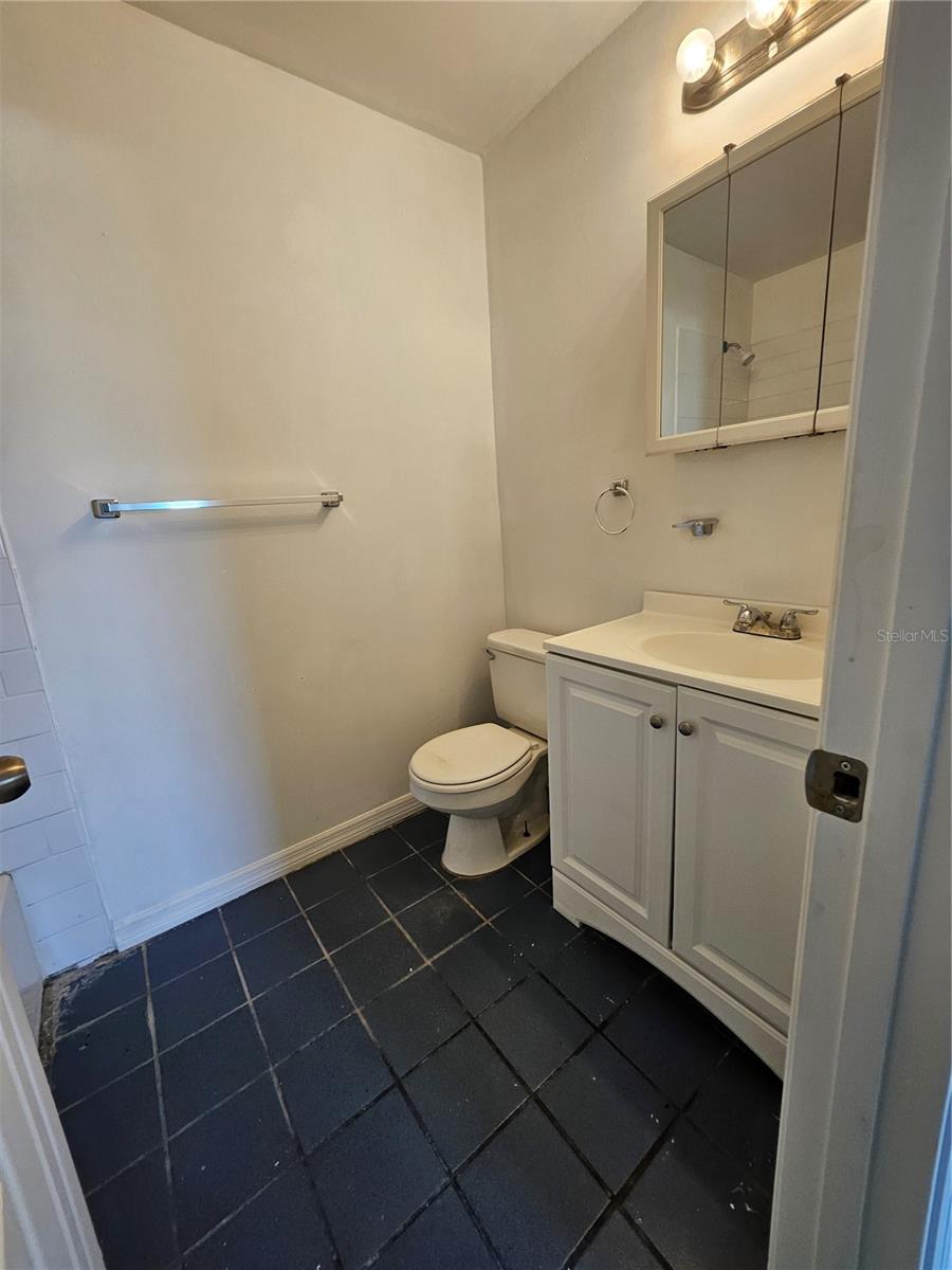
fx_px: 477
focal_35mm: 13
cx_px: 476
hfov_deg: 89.9
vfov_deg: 106.2
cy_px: 635
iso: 100
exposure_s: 1/60
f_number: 2.2
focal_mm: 1.74
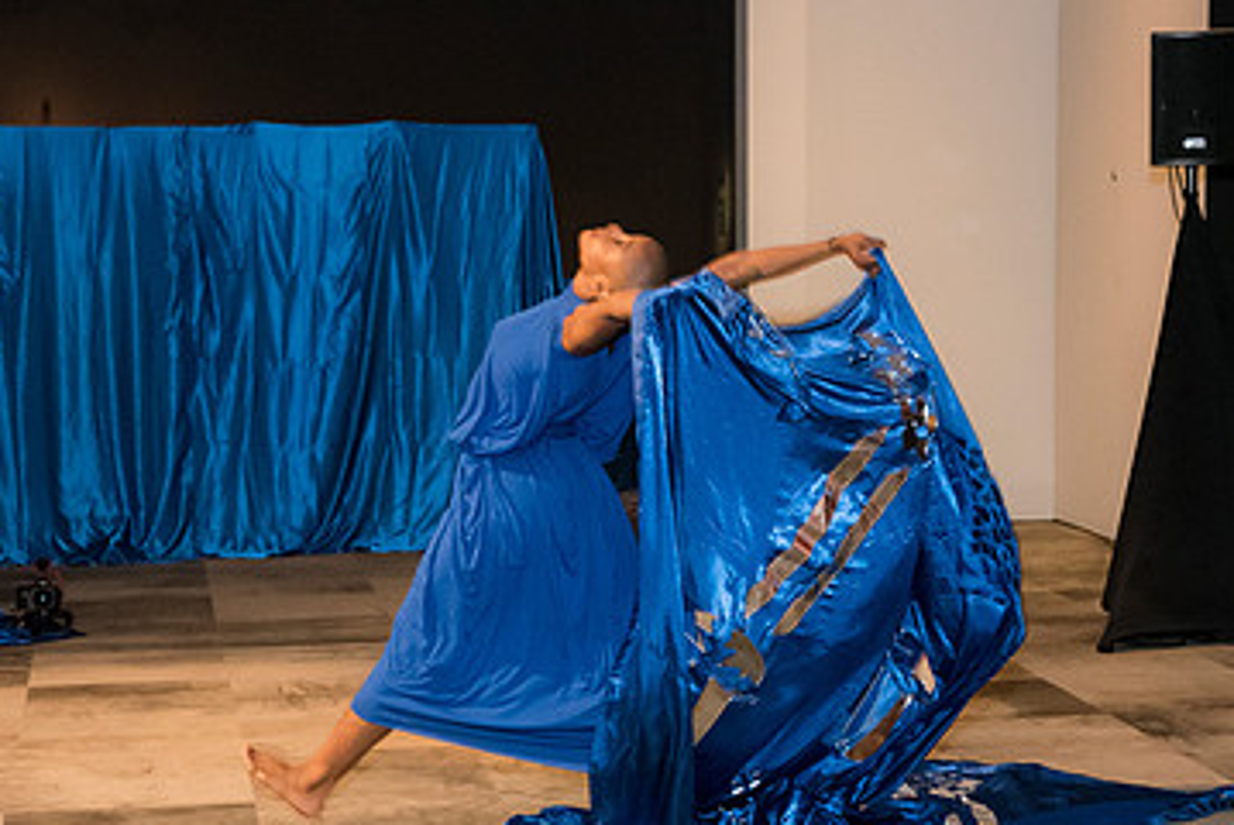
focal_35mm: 84
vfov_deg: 16.3
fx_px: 2882
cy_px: 500
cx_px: 643
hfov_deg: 24.2
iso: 5600
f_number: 5
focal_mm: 52
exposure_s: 1/125
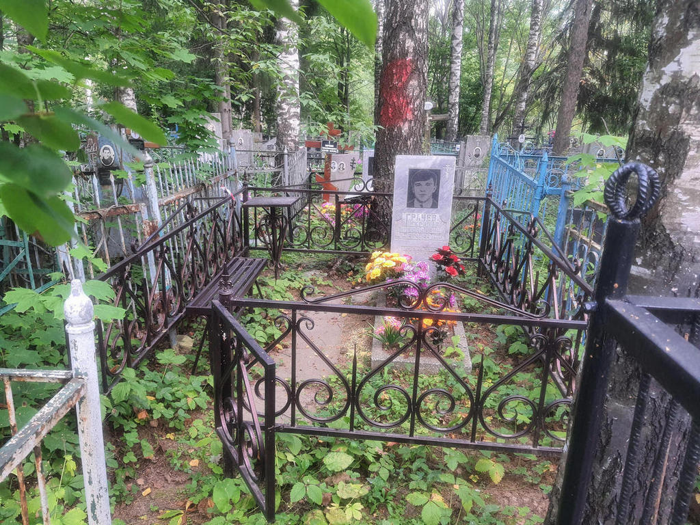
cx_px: 350
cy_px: 262
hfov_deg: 67.3
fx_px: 526
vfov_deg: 53.1
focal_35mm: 26
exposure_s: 1/100
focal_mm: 4.32
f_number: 1.7
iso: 125
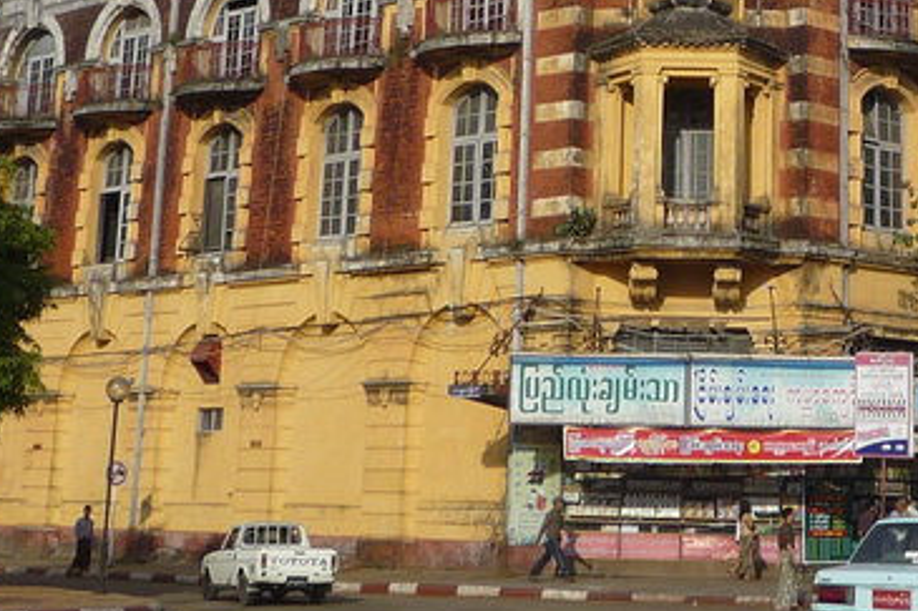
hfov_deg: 22.7
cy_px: -128
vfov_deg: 14.8
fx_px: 2268
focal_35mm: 89
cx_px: 687
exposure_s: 1/800
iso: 100
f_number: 5
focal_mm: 4.9
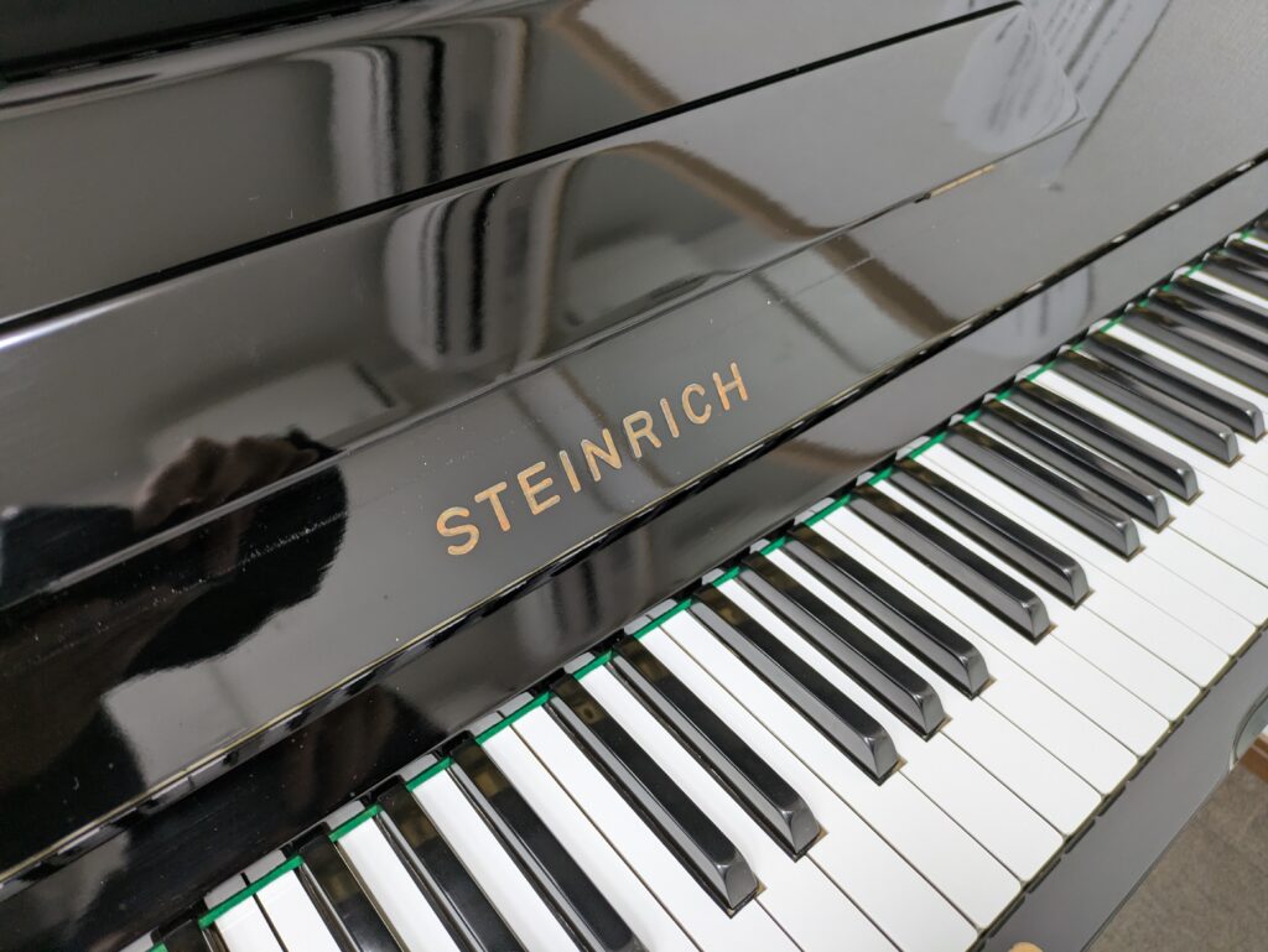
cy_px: 476
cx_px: 634
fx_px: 916
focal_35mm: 25
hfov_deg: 69.4
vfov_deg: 54.9
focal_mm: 5.43
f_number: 1.89
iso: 93
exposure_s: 1/40
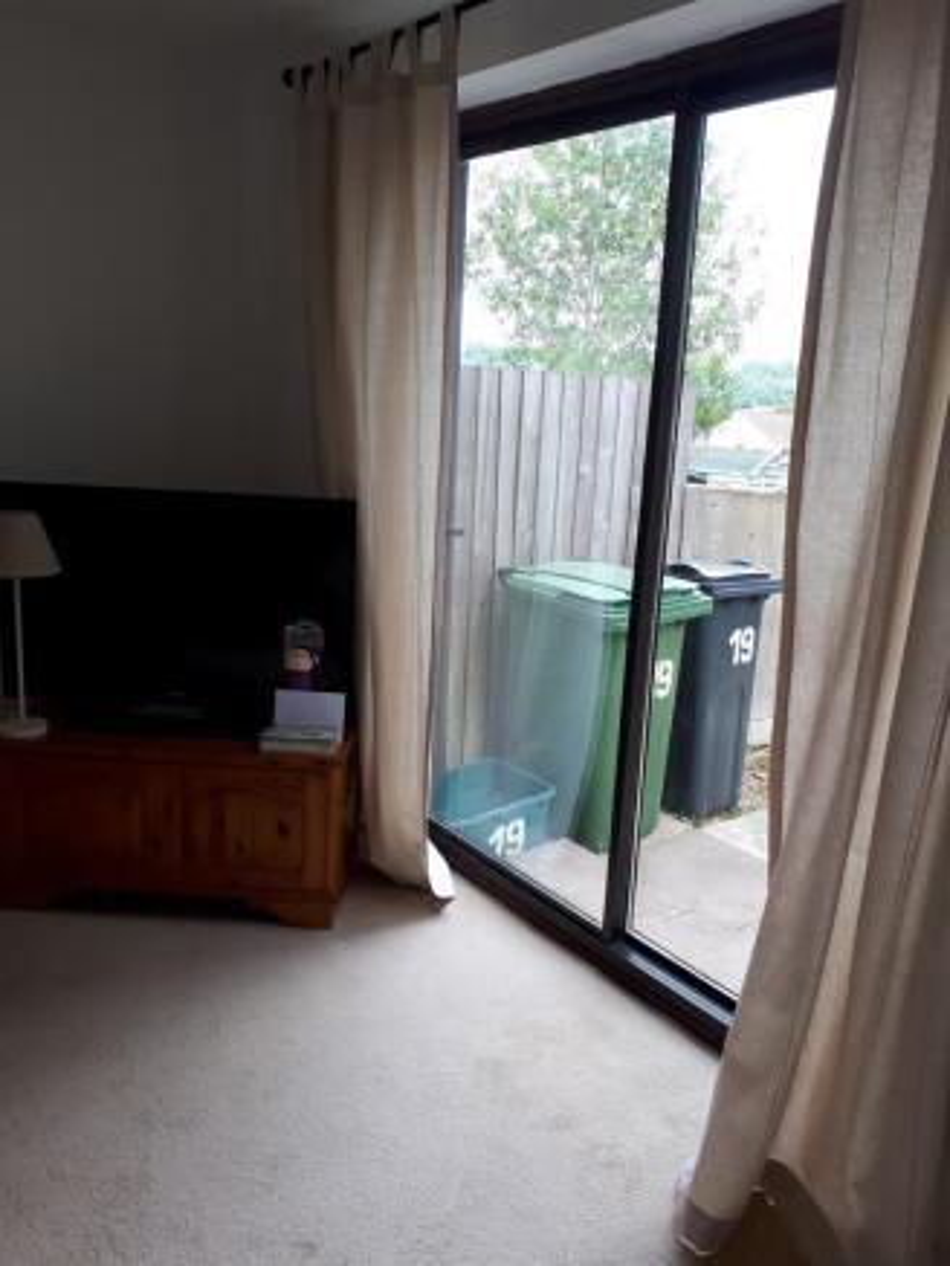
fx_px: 988
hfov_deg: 51.4
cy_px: 633
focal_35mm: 27
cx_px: 475
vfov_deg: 65.3
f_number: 1.9
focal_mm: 3.6
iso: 40
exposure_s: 1/111
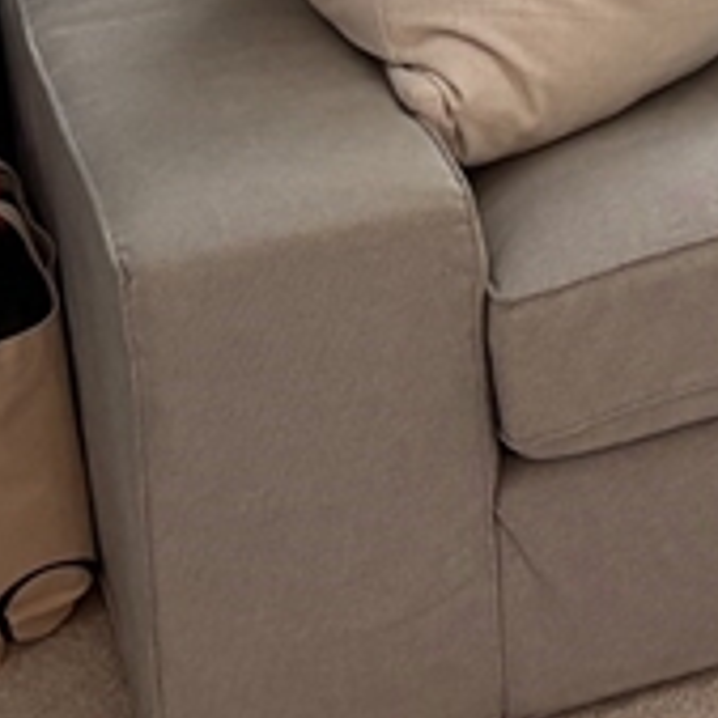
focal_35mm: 139
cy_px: -501
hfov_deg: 11.2
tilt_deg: -14.2
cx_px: 1512
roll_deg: +0.2
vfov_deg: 11.8
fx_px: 3262
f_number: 1.6
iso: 200
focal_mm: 5.96
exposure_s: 1/60
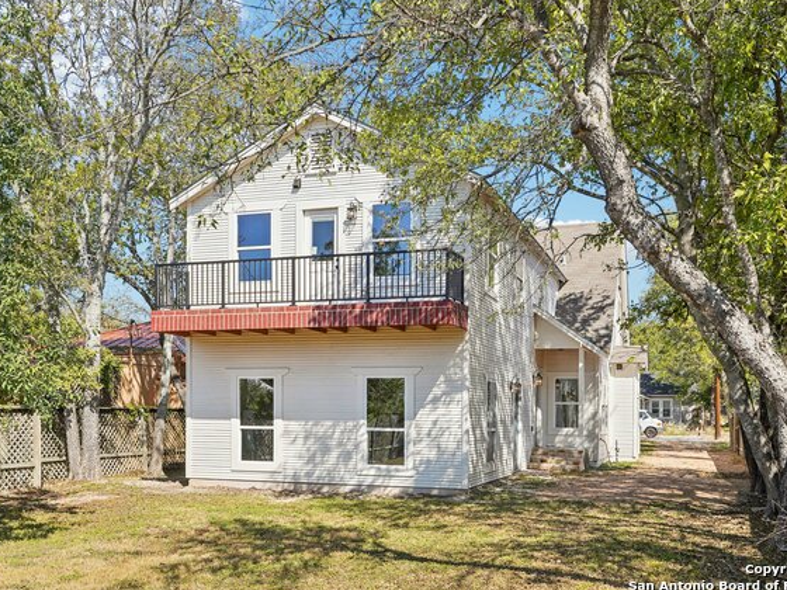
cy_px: 294
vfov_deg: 42.9
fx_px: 750
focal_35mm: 33
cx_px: 408
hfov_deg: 55.3
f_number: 8
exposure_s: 1/320
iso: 100
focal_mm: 30
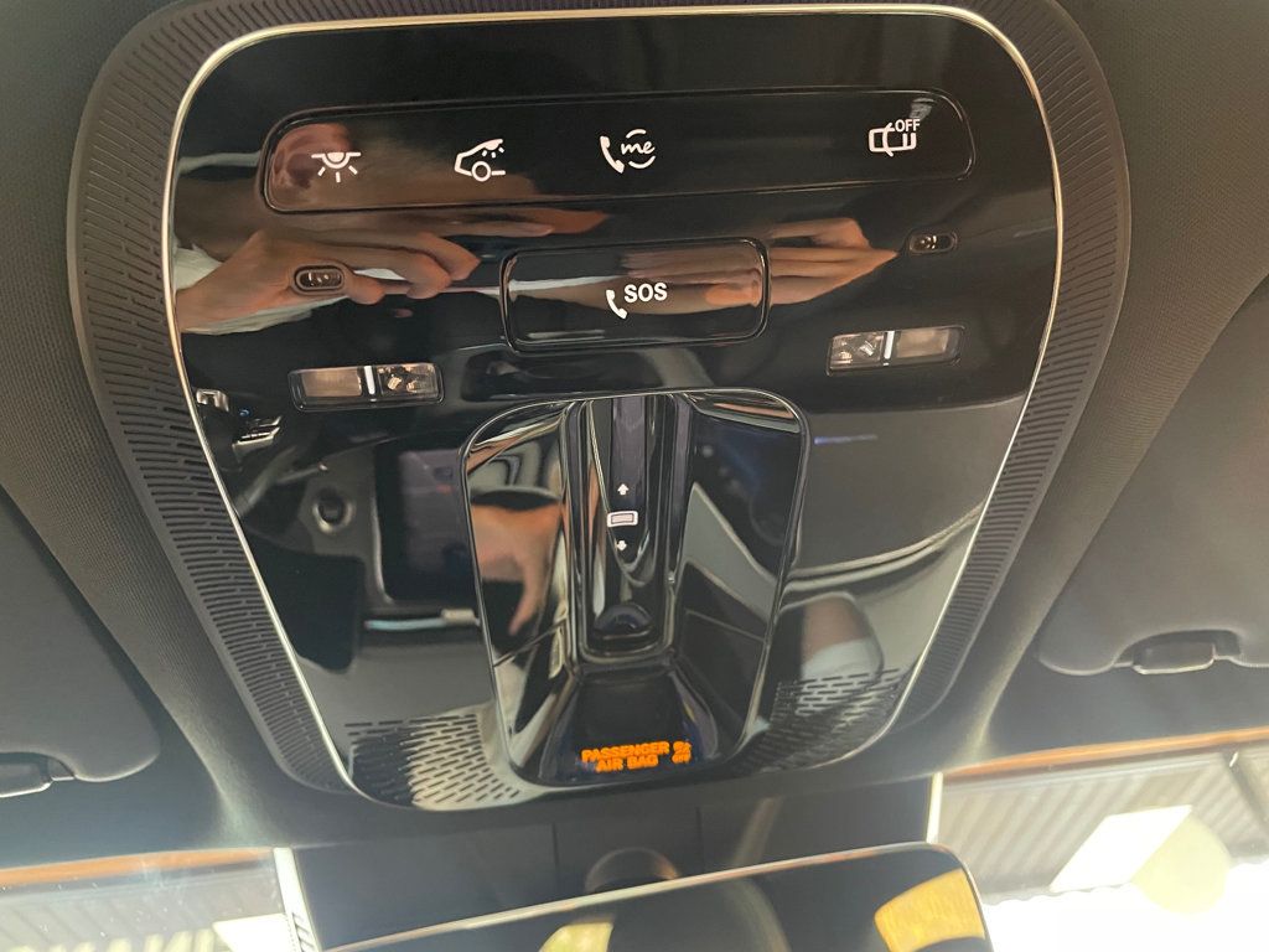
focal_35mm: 26
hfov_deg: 67.3
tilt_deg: +43.9
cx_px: 634
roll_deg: +10.9
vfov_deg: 53.1
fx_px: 953
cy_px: 476
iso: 800
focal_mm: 4.2
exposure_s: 1/27
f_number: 1.6
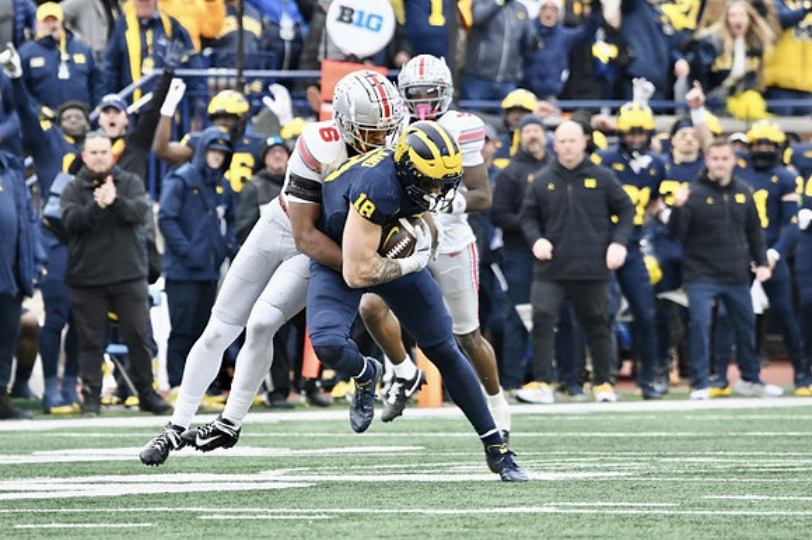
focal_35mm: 510
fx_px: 11496
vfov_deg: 2.7
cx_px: 406
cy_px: 270
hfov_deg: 4.0
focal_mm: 340
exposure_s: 1/1000
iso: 2500
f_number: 5.6
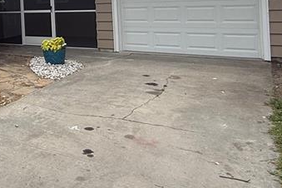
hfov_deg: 37.5
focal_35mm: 44
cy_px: 2
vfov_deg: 28.7
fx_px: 345
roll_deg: +2.8
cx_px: -26
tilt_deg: +0.2
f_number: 2.2
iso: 50
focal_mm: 2.22
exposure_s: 1/1572
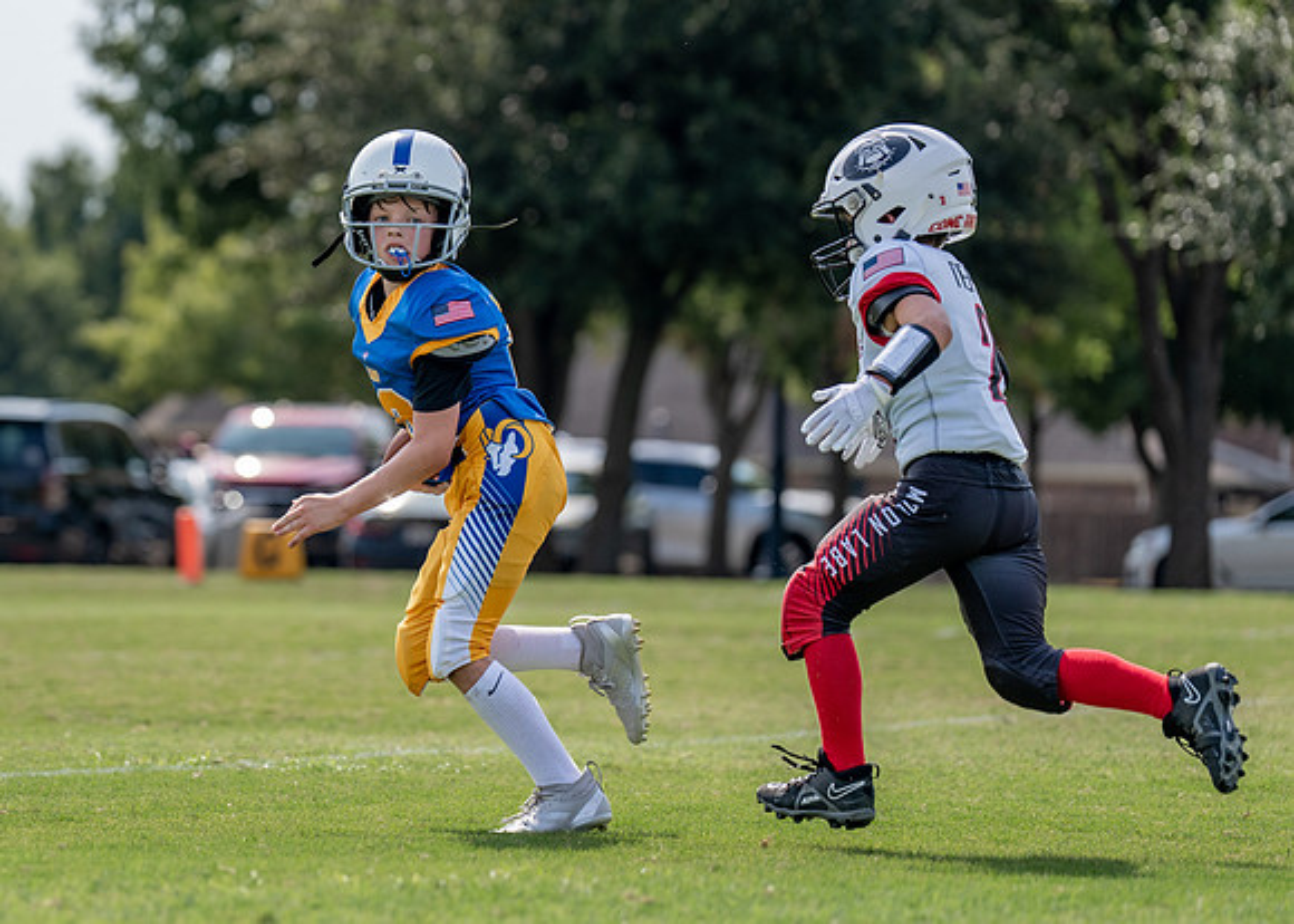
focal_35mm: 224
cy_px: 391
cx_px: 186
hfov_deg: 9.0
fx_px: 8215
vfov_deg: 6.4
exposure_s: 1/2000
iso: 100
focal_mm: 133
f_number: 2.8
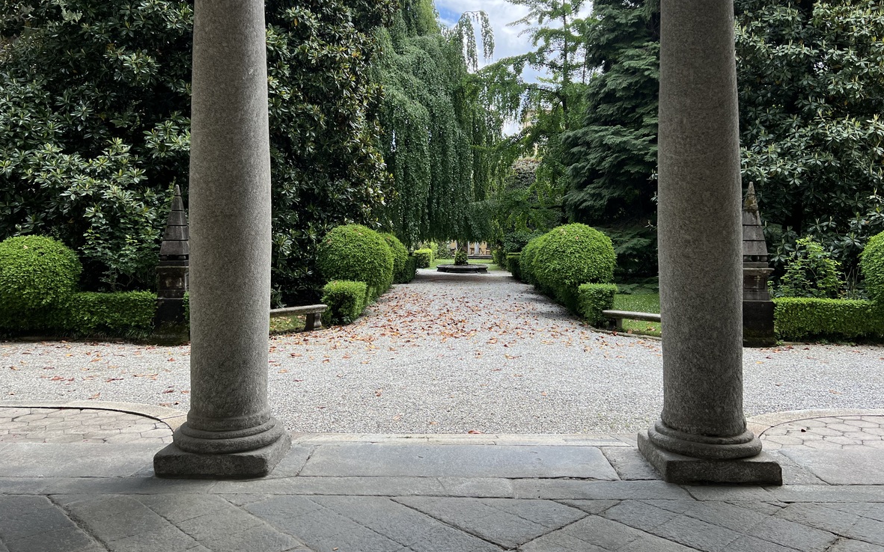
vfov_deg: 44.3
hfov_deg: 66.5
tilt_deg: +0.0
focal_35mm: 28
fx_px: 675
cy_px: 226
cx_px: 448
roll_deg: +0.5
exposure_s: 1/1645
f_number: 1.5
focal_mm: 5.7
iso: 50
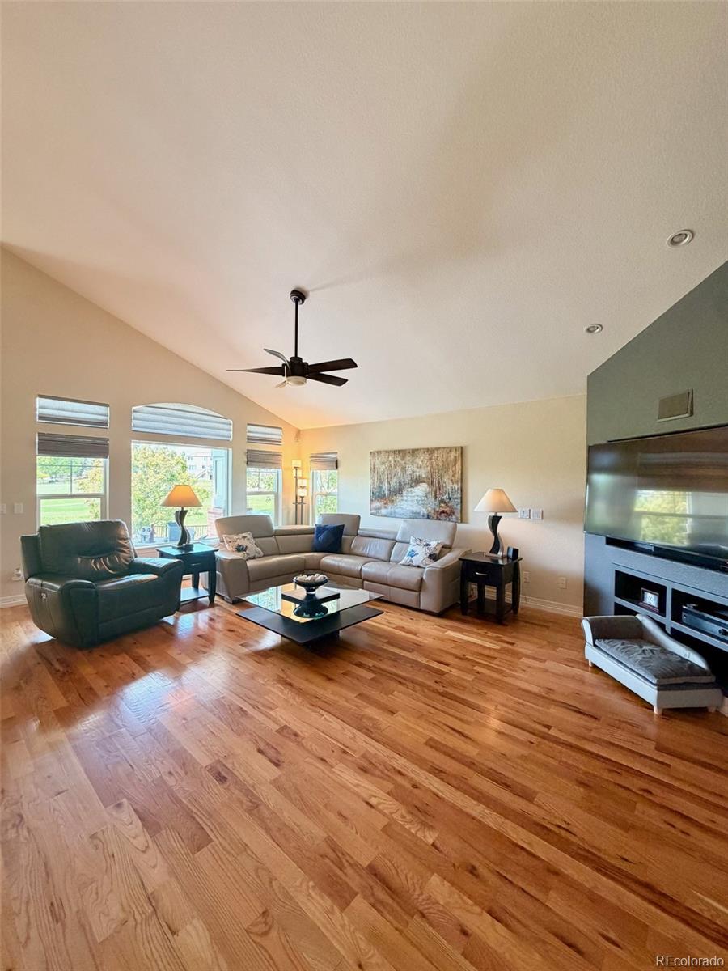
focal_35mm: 14
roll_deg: -0.3
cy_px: 486
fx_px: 393
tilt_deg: -1.0
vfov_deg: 102.1
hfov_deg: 85.7
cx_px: 364
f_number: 2.2
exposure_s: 1/120
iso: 250
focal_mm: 2.22
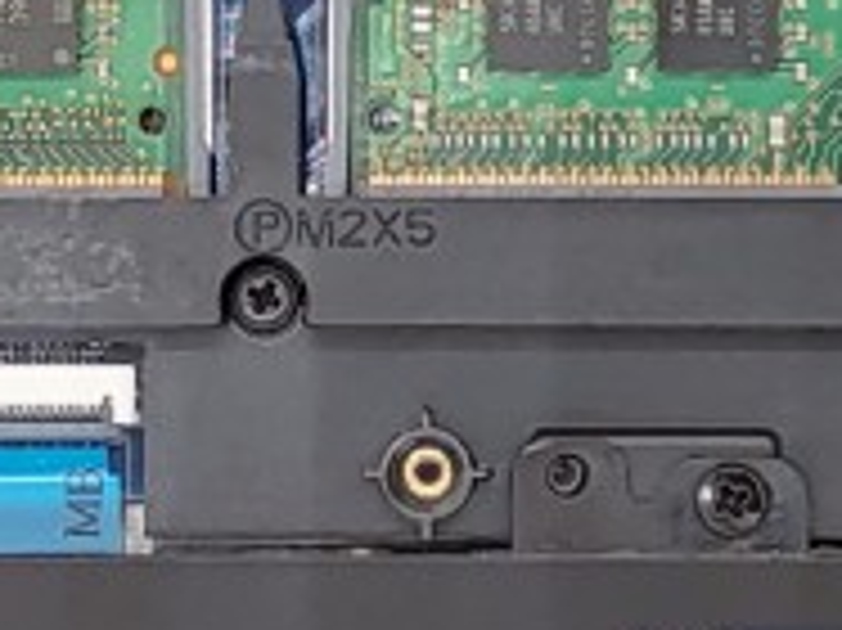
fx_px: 4862
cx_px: 464
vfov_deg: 7.4
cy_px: 63
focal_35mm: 200
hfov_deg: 9.9
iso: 50
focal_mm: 4.36
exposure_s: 1/63
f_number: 1.8
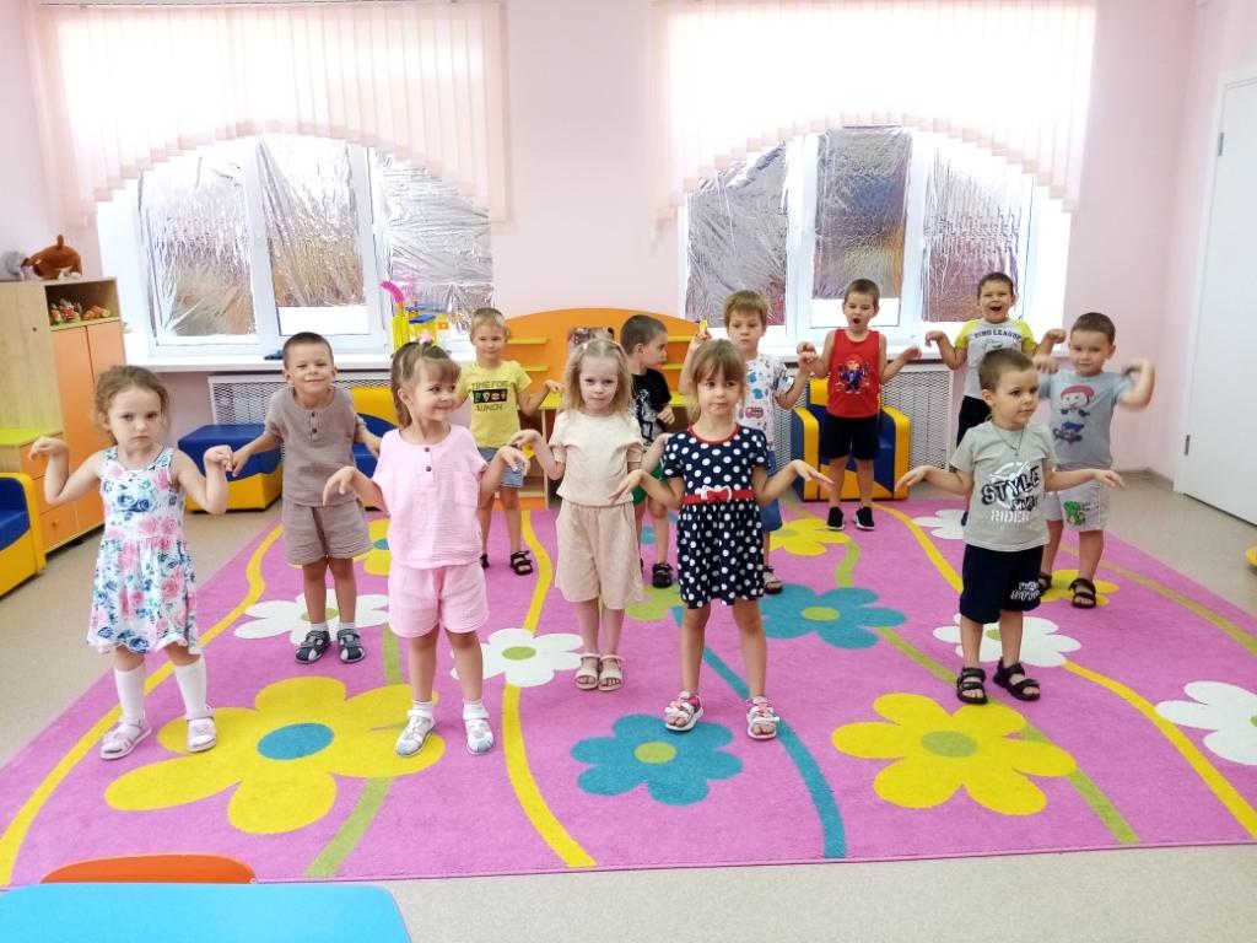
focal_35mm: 26
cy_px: 472
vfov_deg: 53.1
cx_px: 628
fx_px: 944
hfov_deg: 67.3
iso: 116
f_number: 1.8
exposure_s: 1/33.3
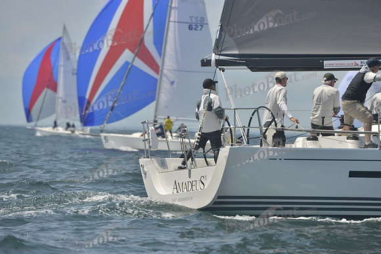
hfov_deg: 8.6
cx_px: 190
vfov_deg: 5.7
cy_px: 127
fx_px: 2540
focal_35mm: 240
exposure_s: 1/1250
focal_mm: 240
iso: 280
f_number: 7.1
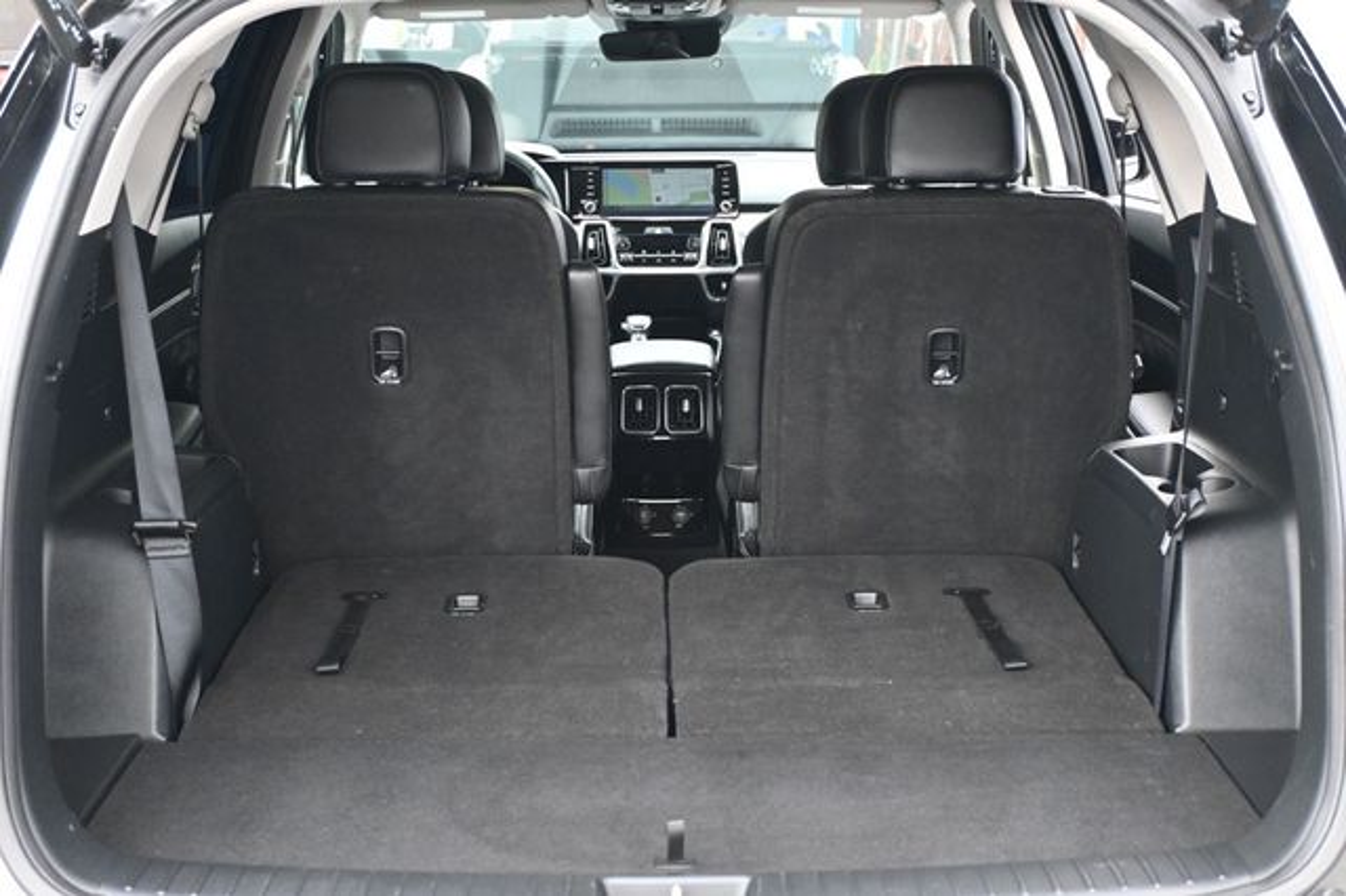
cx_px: 673
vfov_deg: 25.0
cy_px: 448
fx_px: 2018
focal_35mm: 54
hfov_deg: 36.9
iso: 2800
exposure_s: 1/125
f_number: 5.3
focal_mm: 36
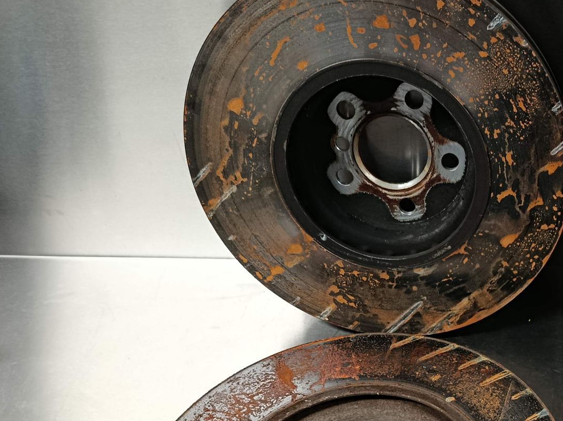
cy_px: 357
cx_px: 535
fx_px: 748
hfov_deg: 37.7
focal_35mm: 46
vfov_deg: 30.5
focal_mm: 5.24
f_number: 1.7
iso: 1012
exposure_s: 1/50
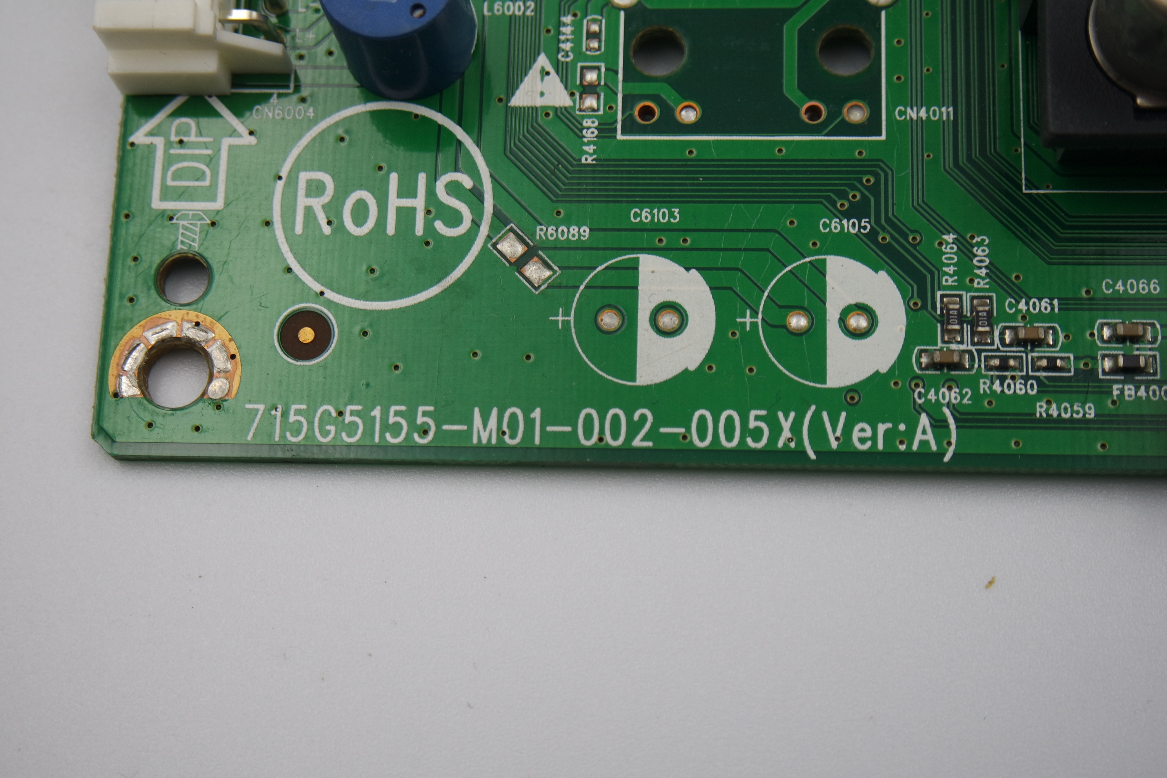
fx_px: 1750
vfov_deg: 25.1
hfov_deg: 36.9
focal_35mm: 54
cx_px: 584
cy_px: 389
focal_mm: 20
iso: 160
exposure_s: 1/100
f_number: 5
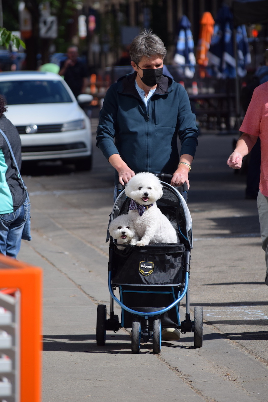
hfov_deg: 4.6
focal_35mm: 300
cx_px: 134
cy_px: 201
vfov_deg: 6.9
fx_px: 3351
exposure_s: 1/640
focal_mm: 200
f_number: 6.3
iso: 200
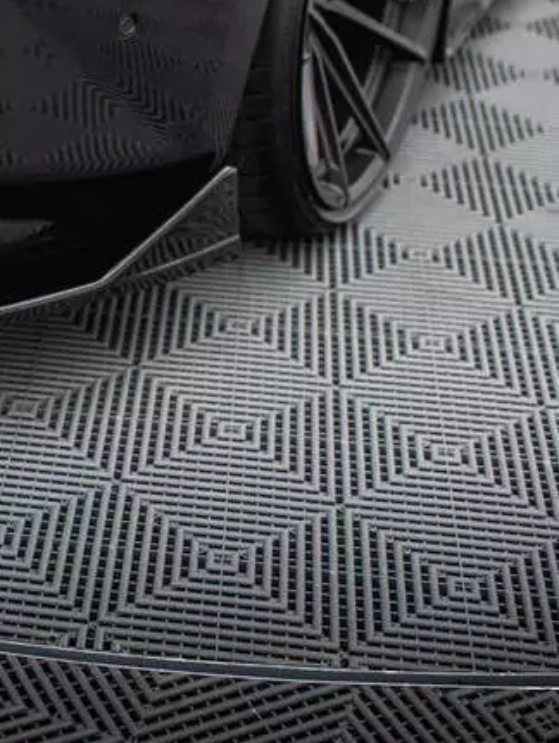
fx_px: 1677
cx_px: -76
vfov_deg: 24.9
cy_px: 247
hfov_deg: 18.1
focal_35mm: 78
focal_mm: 35
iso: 500
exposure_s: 1/125
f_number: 2.5
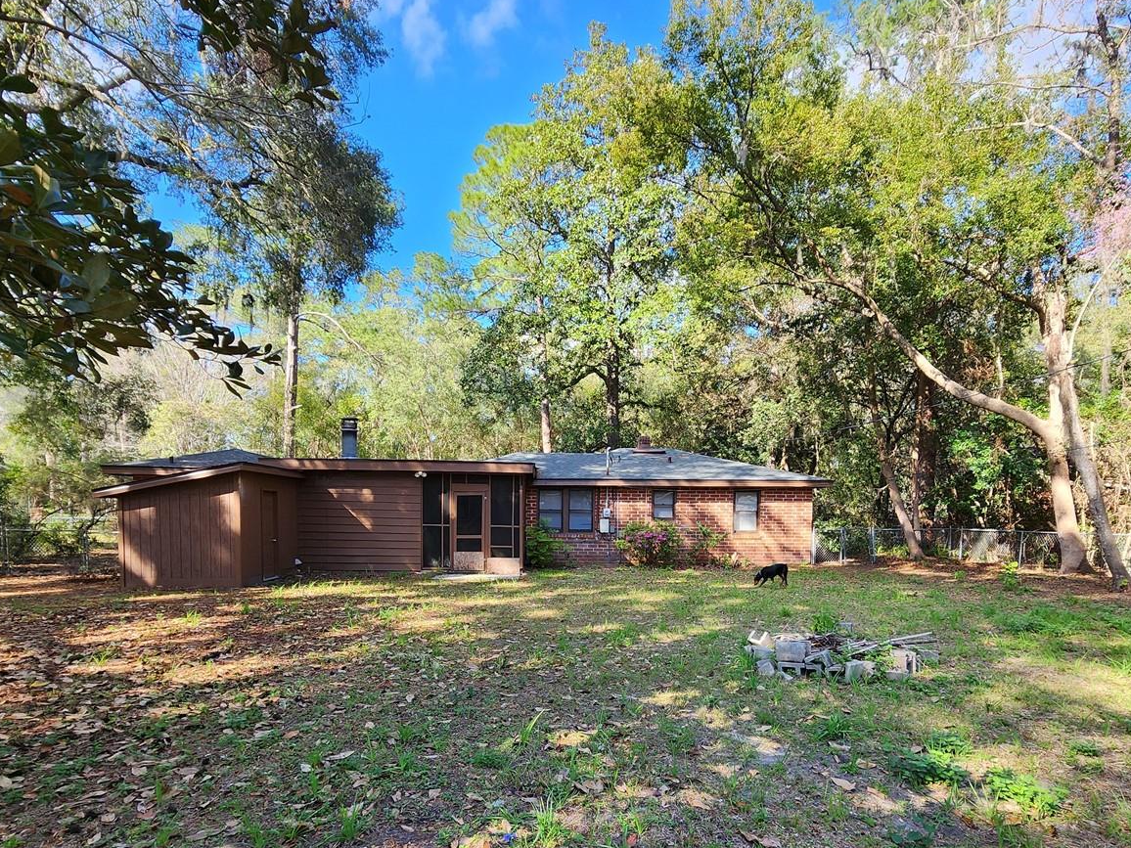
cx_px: 564
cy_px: 544
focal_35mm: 18
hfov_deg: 87.8
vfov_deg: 70.1
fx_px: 588
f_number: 2.2
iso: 50
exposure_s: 1/287
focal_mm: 2.2
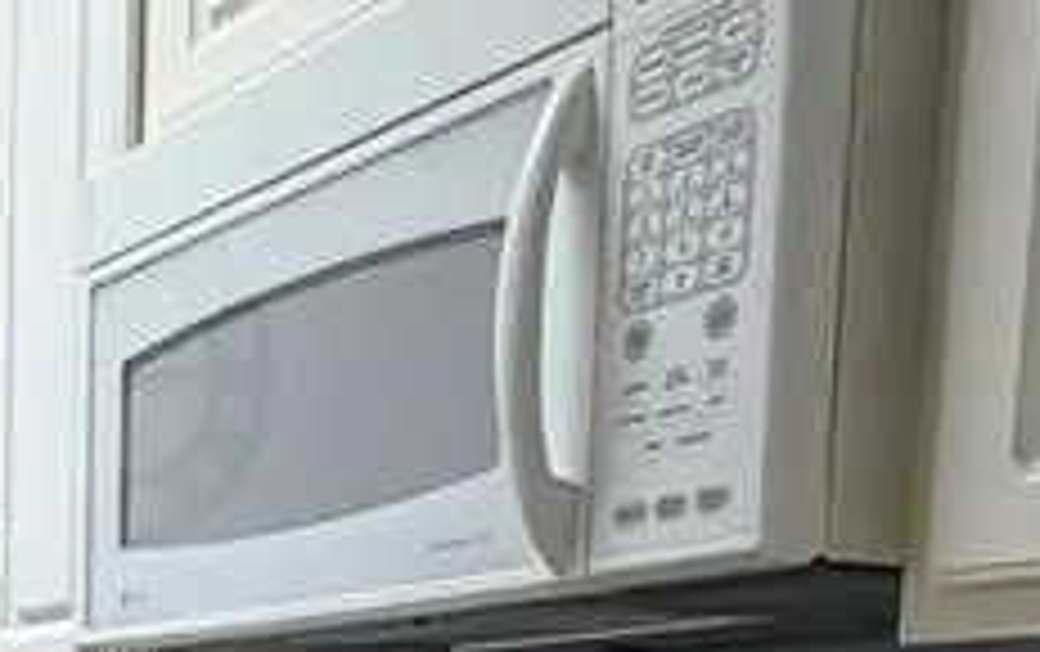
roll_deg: +1.7
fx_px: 2185
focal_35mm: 77
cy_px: 1079
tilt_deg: -6.8
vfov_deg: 15.2
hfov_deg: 21.4
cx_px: -621
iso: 200
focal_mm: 2.22
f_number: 2.2
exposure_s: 1/120
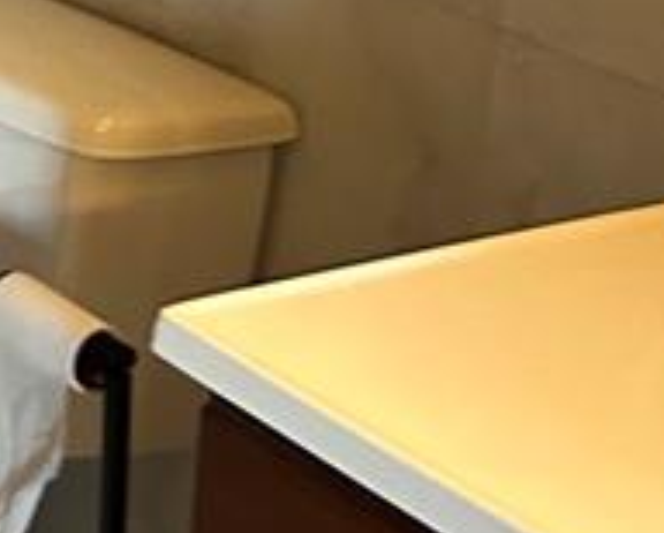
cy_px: -311
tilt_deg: -12.2
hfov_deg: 12.7
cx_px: -612
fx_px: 2656
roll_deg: -1.9
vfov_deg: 10.9
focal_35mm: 135
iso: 400
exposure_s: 1/60
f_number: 1.5
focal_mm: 5.7
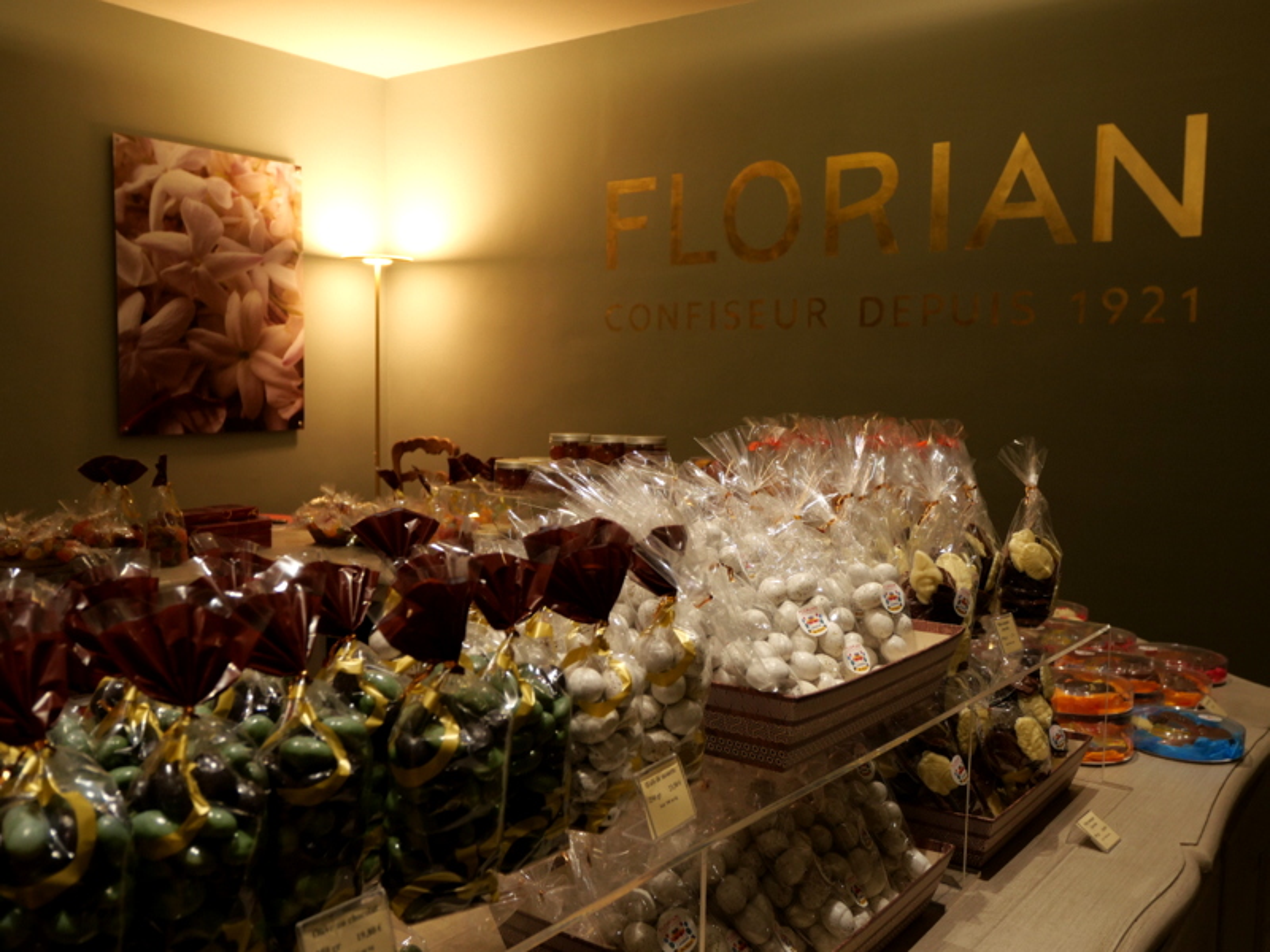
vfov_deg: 46.8
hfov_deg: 60.0
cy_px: 476
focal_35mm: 30
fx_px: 1101
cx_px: 635
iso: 400
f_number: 3.8
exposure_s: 1/60
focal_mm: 15
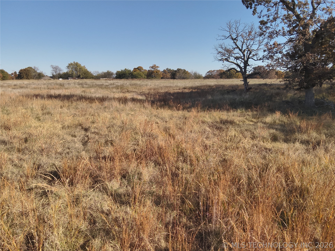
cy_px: 126
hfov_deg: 71.6
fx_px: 232
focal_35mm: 24
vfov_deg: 56.8
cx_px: 168
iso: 100
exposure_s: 1/800
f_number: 2.8
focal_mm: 4.4
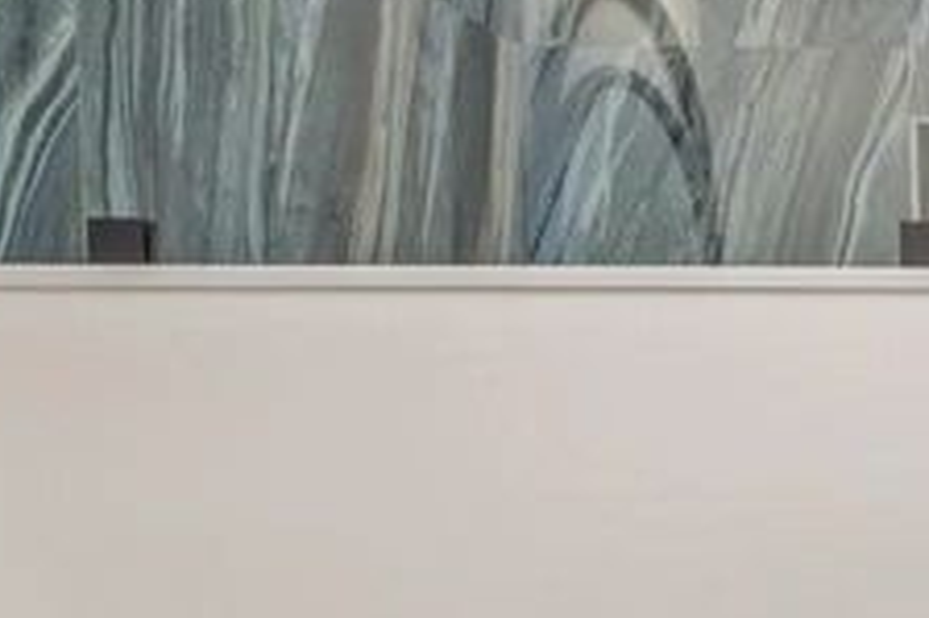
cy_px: 587
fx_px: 1650
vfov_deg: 20.7
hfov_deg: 26.7
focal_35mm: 64
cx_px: 1199
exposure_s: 1/50
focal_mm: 14
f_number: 9
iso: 100
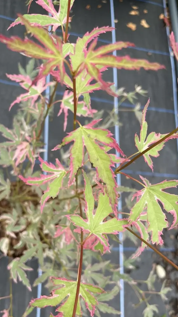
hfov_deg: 38.9
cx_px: 75
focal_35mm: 30
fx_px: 252
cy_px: 167
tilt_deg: -68.6
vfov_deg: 64.3
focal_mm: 4.2
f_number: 1.6
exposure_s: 1/553
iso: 32
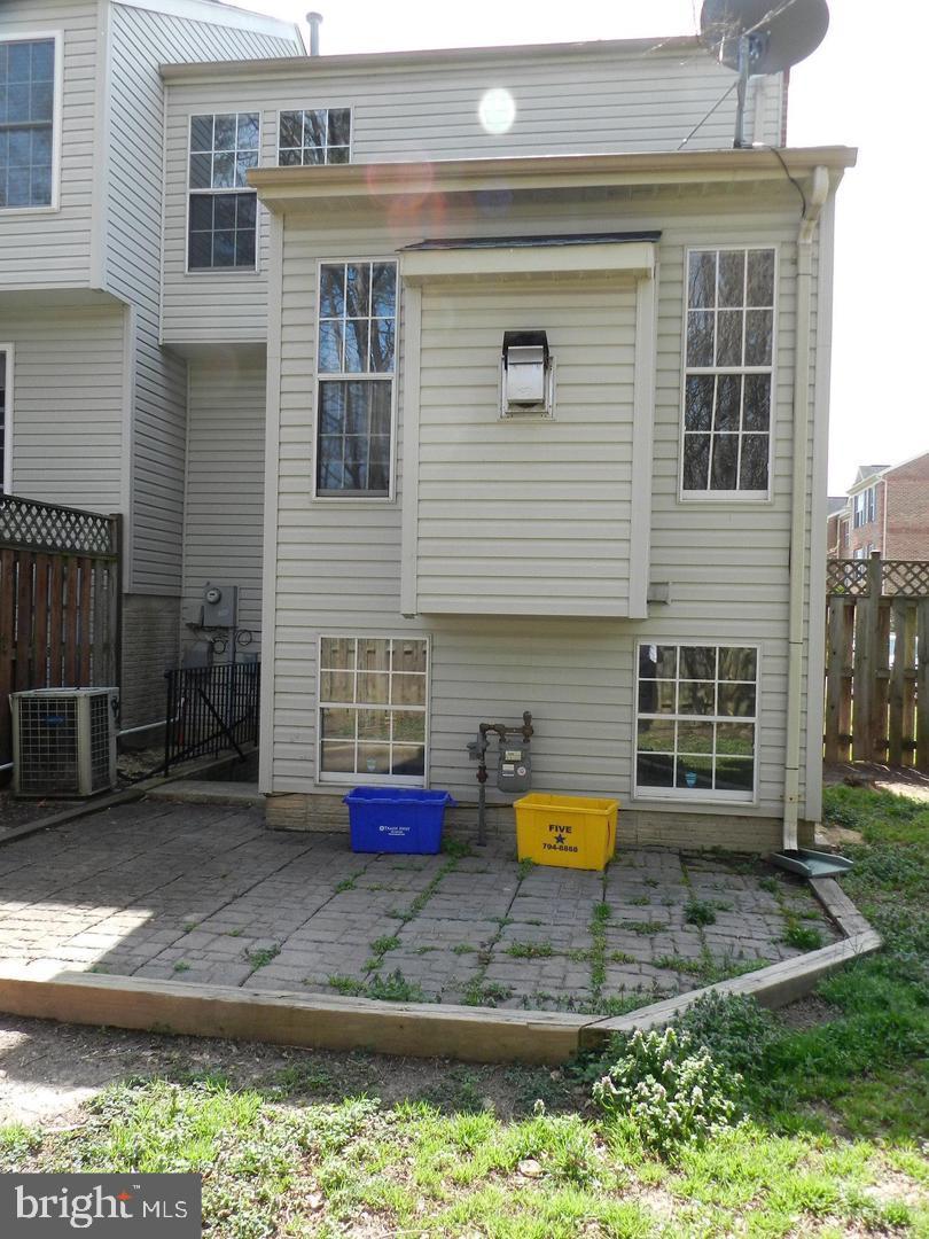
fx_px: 1002
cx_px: 464
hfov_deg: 49.7
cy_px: 620
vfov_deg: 63.4
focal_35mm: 28
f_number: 3.6
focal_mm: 5
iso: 160
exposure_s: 1/400
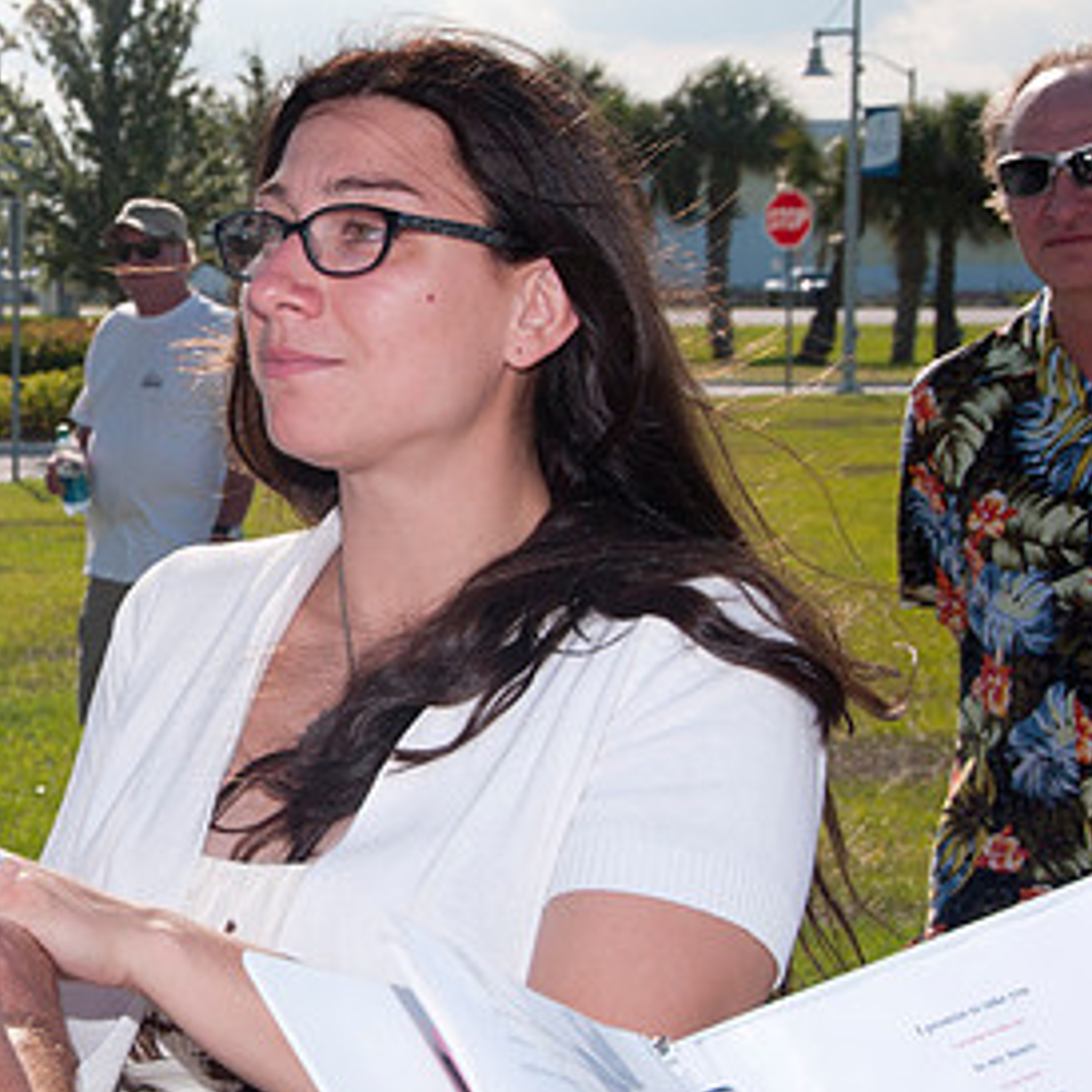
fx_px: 4426
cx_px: 40
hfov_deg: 13.9
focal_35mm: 124
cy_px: 409
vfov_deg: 14.1
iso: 100
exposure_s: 1/250
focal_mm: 46
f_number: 11
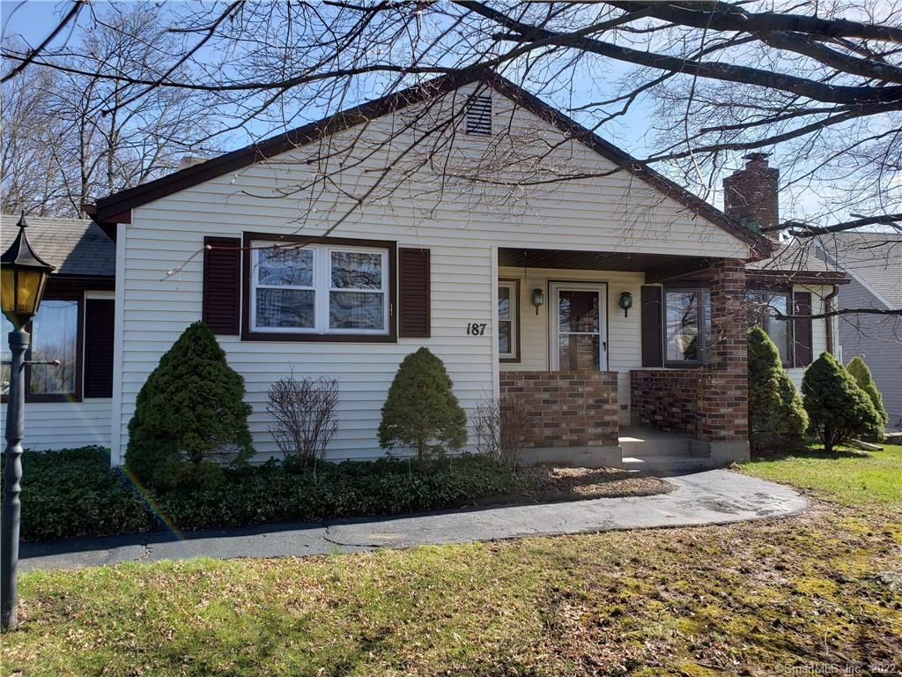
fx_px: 677
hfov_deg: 67.3
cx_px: 451
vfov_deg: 53.1
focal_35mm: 26
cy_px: 338
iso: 50
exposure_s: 1/734
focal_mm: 4.3
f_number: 2.4
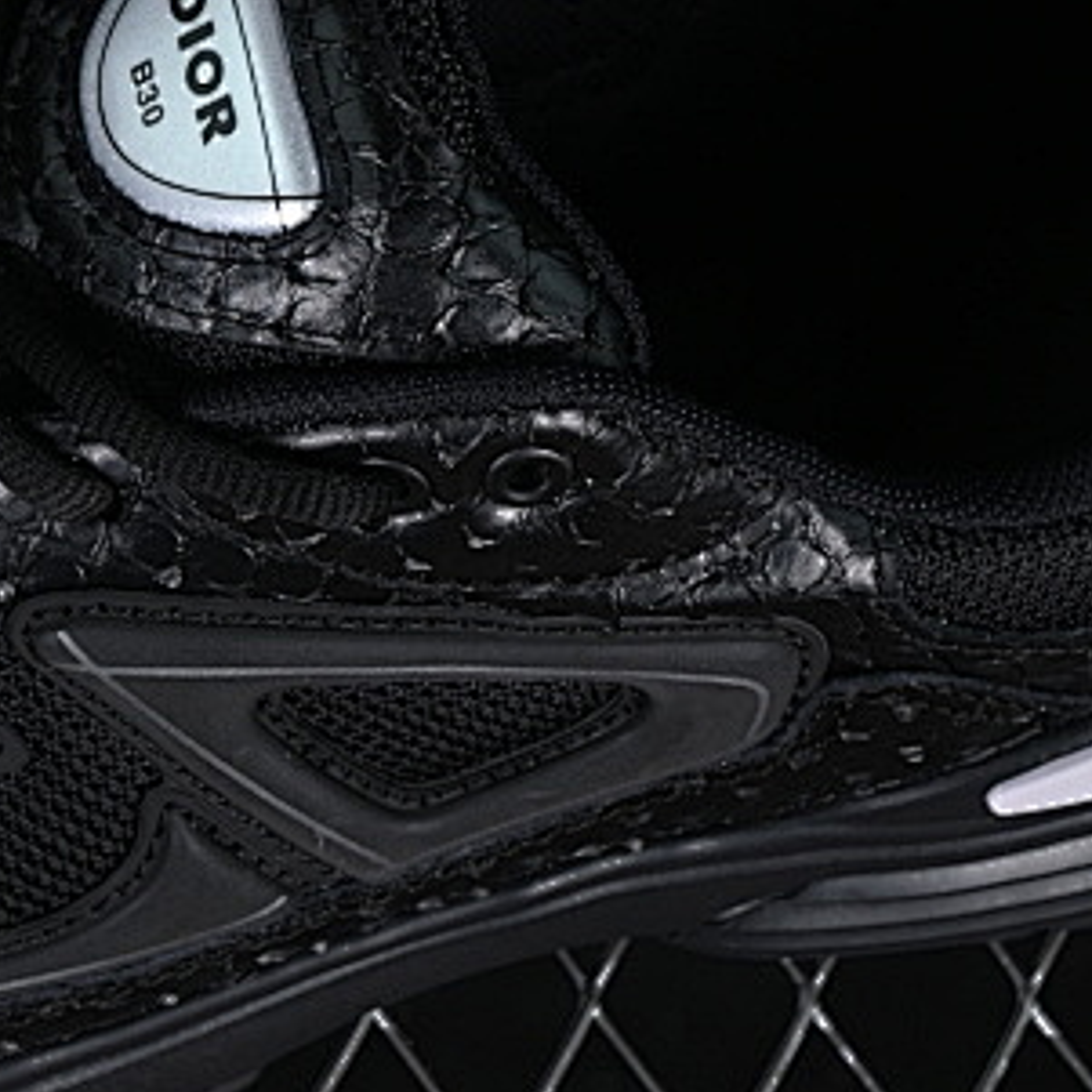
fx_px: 8173
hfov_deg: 7.6
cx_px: 44
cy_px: 83
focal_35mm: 229
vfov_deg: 7.6
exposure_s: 1/40
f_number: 6.3
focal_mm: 50
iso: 160
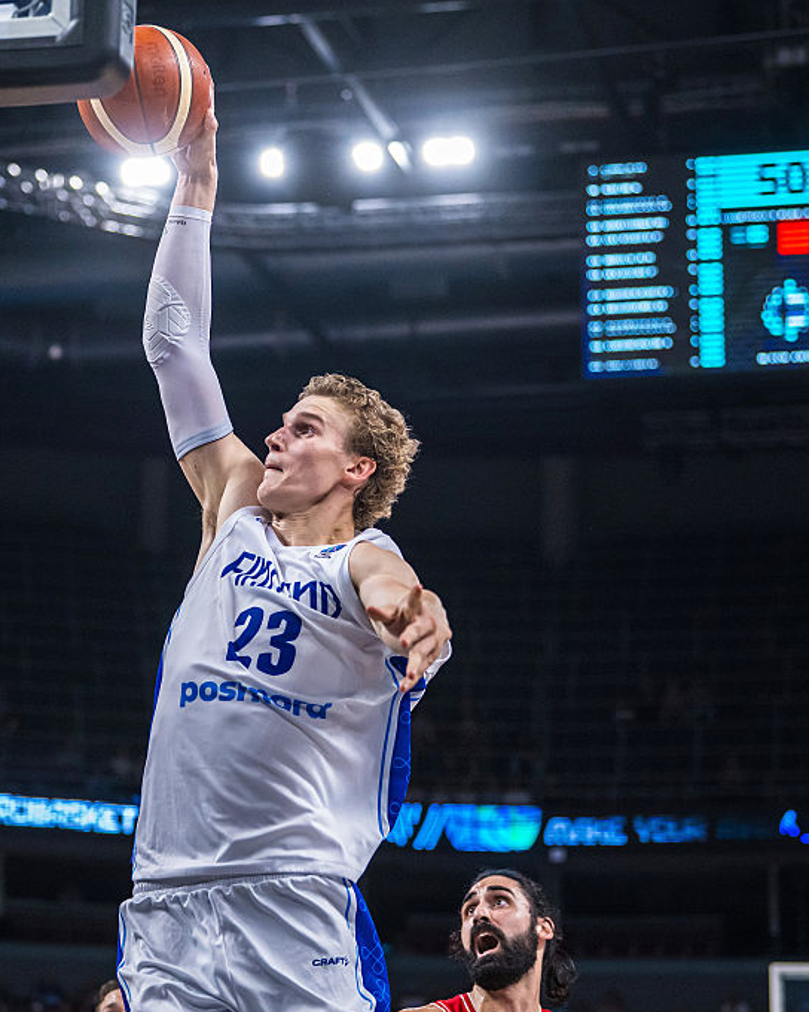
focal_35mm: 99
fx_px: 2963
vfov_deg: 19.4
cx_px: 211
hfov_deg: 15.5
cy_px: 507
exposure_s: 1/2000
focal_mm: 70
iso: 2500
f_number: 3.2
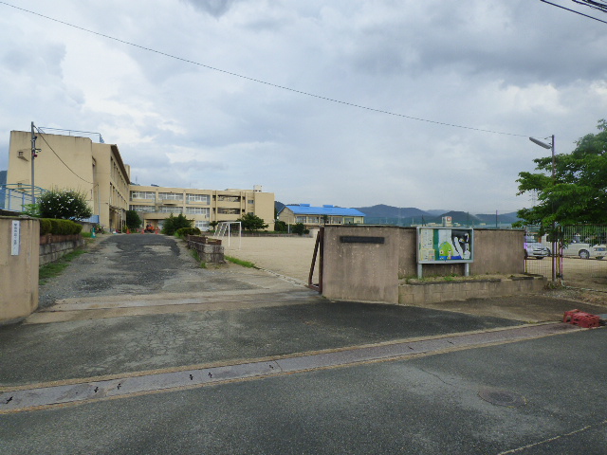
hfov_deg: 81.7
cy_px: 228
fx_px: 351
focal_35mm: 20
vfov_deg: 66.0
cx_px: 304
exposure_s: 1/800
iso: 200
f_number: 4
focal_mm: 3.58
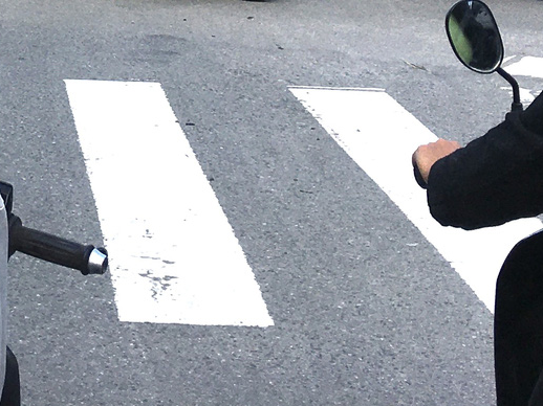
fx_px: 1756
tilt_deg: +3.1
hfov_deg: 16.9
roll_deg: -0.3
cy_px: -370
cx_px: -74
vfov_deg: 12.0
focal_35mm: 112
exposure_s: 1/974
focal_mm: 4.15
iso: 25
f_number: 2.2
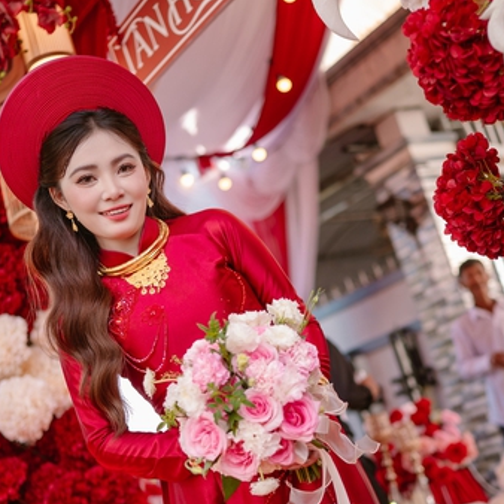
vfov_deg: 29.5
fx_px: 955
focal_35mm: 58
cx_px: 294
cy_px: 287
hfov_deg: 29.5
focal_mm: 35
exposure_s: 1/800
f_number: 1.8
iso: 200
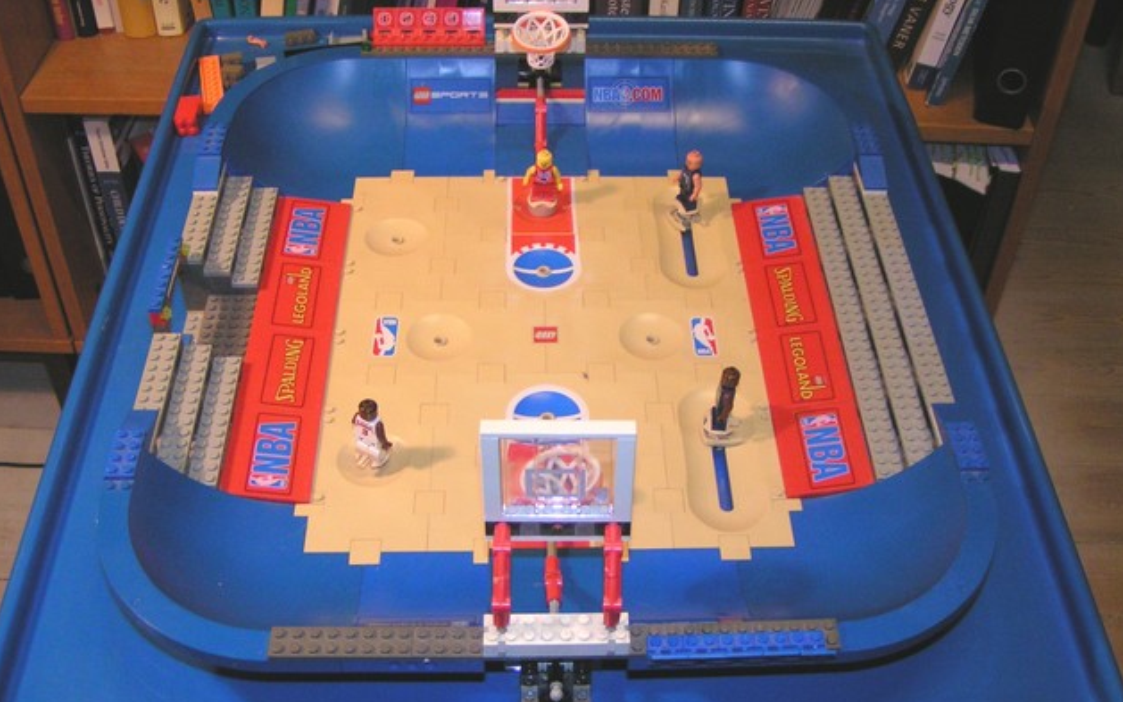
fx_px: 1255
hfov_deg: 48.2
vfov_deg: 31.2
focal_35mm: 41
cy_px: 341
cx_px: 561
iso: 200
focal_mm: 5.8
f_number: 2.8
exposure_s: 1/40
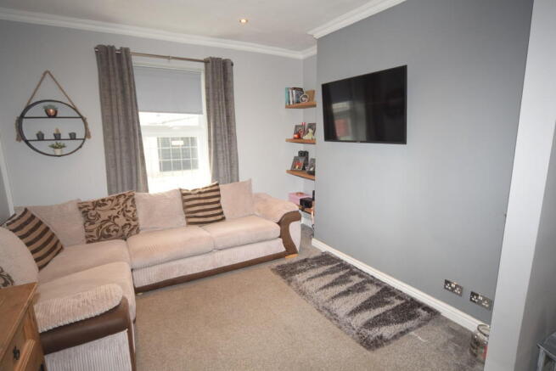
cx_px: 278
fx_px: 278
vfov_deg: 67.4
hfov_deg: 90.0
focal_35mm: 18
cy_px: 186
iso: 800
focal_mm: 12
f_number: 4.5
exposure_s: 1/80
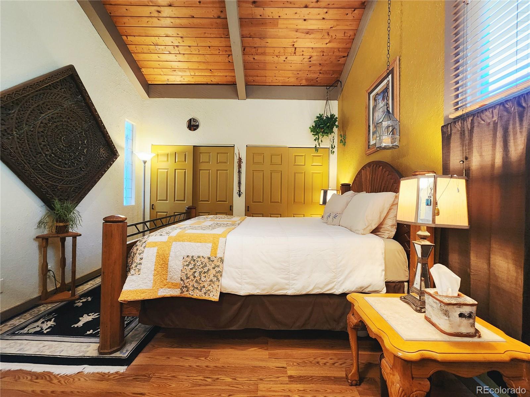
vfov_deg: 89.9
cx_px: 265
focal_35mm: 13
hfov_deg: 106.2
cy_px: 198
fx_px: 199
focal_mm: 2.2
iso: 320
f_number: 2.2
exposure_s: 1/30
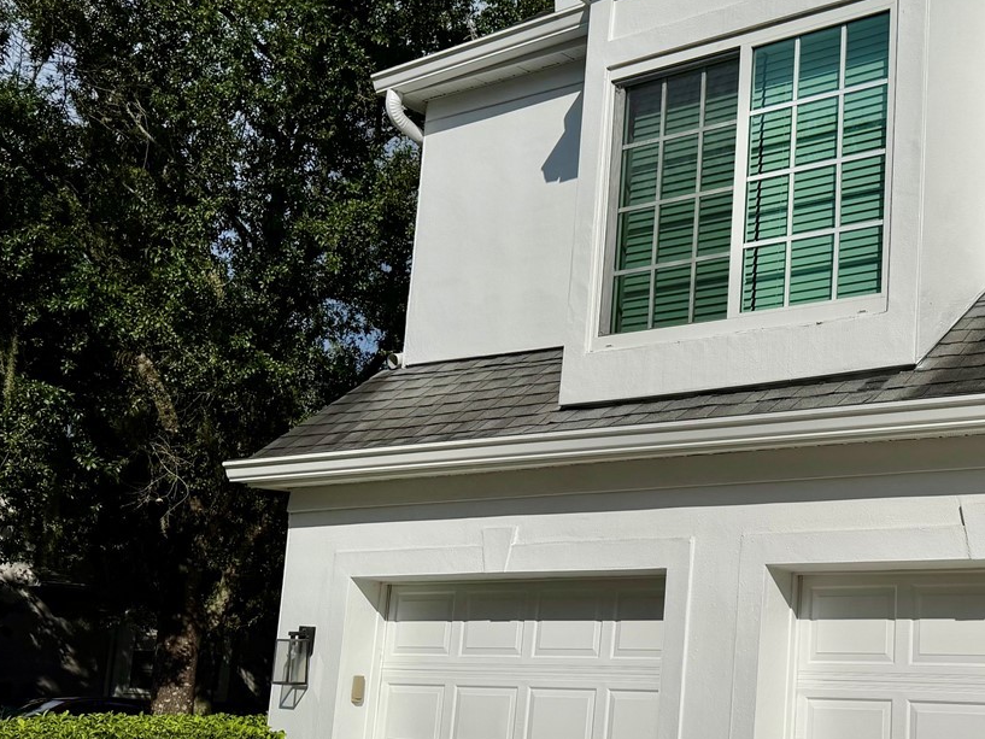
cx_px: 891
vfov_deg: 30.8
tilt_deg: +10.2
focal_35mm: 47
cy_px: 438
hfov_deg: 37.7
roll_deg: -2.0
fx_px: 1338
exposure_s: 1/22727
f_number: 1.78
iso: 80
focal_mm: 6.76
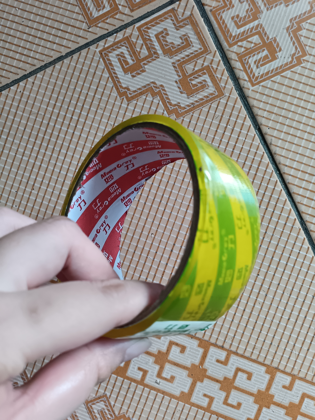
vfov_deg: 65.3
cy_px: 210
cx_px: 158
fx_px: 328
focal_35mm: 27
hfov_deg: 51.4
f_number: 1.8
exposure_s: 1/100
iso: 1226
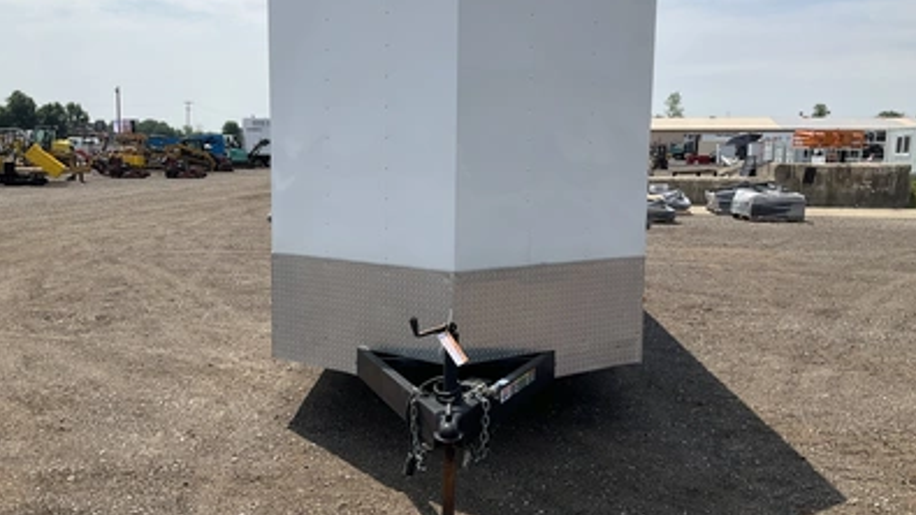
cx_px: 461
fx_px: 777
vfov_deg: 36.6
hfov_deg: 61.0
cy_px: 241
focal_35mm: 32
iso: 25
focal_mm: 3
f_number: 1.8
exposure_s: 1/2427
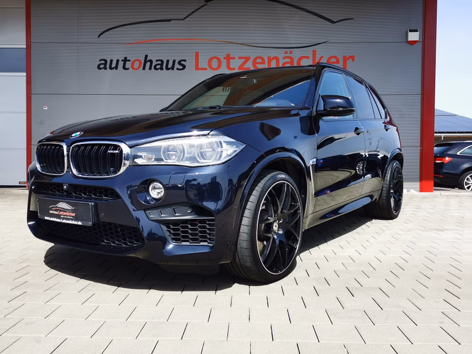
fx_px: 409
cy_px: 177
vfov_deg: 46.8
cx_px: 236
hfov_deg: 60.0
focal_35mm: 30
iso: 50
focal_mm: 5.58
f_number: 1.8
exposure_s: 1/1698
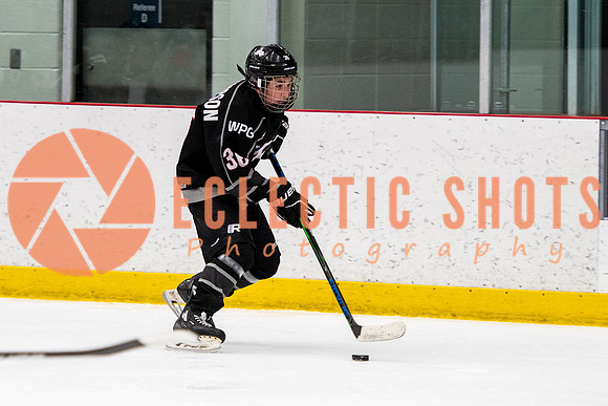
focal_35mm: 338
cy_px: 149
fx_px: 5709
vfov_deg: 4.1
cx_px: 225
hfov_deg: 6.1
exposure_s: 1/640
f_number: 2.8
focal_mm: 135
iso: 1600
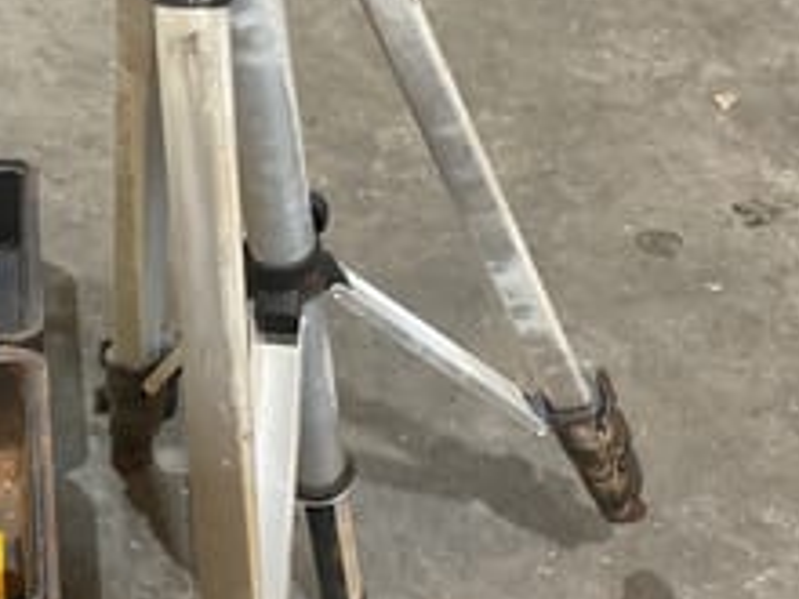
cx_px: 283
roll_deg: -2.7
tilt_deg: -35.1
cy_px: 245
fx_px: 1523
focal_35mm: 66
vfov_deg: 22.2
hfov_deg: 29.2
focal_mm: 3
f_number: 1.8
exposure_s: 1/50
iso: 125
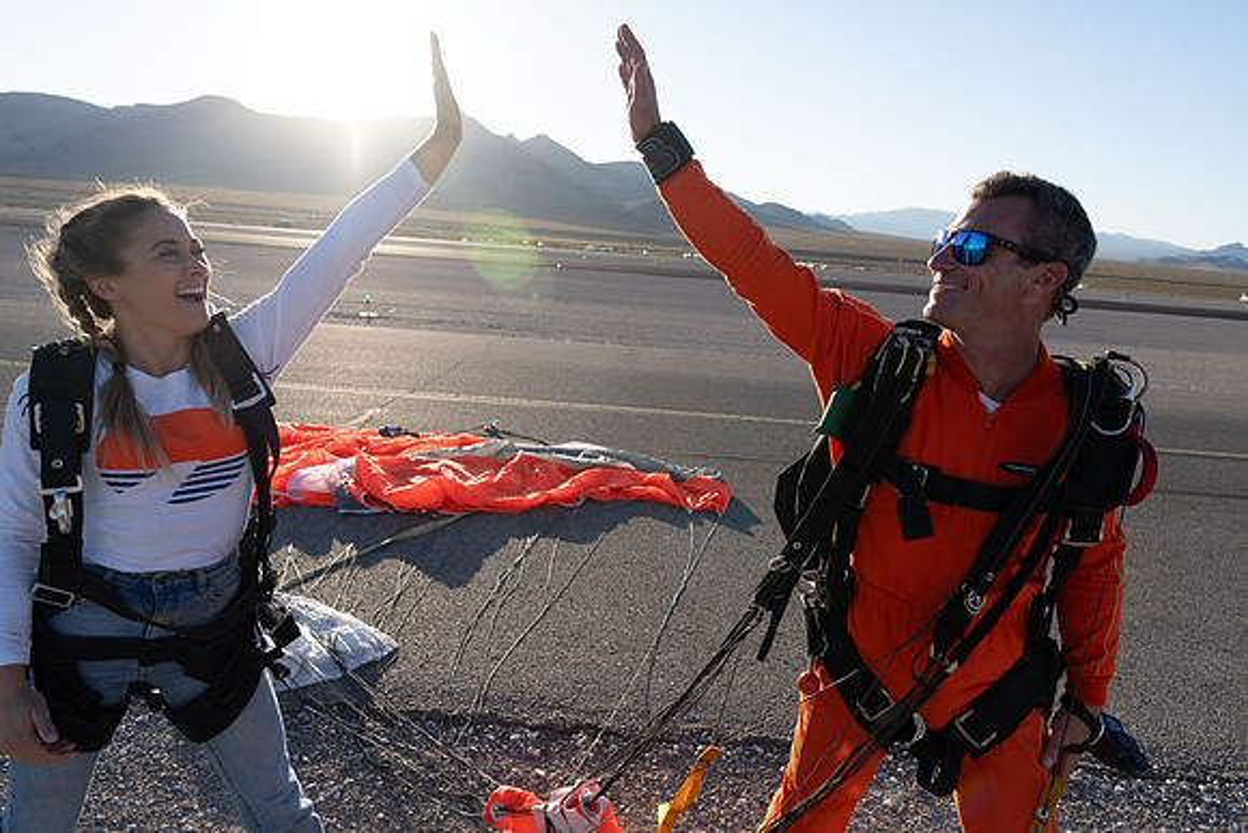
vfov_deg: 53.2
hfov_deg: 73.7
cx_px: 624
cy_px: 416
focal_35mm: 24
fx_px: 832
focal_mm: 24
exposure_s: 1/2000
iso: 800
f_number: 6.3
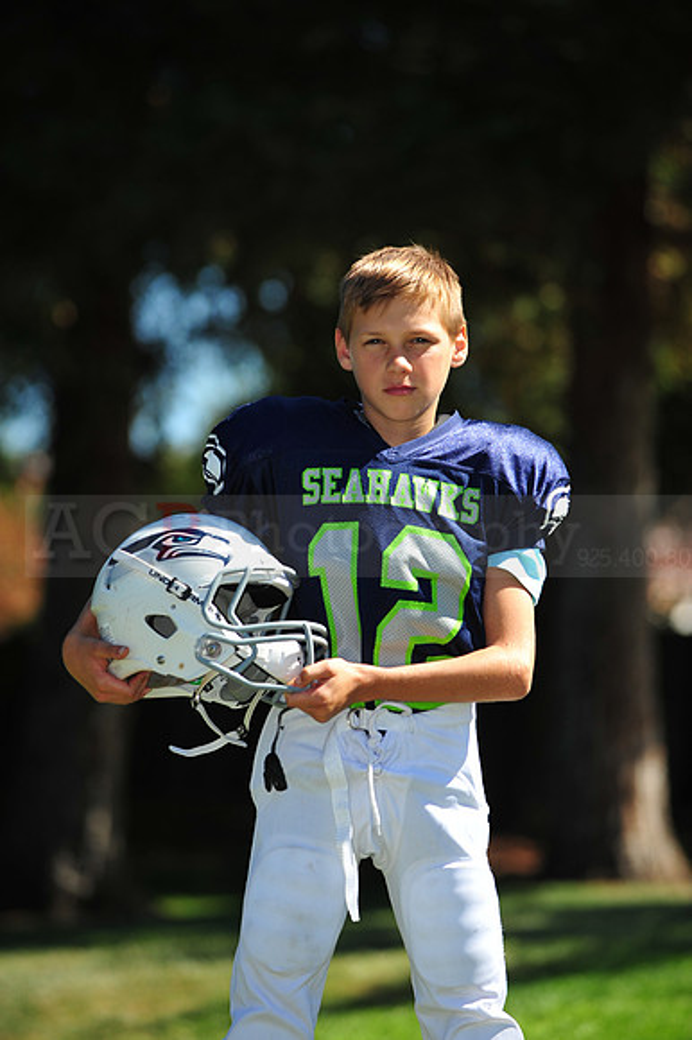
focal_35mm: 200
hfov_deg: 6.9
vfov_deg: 10.3
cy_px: 520
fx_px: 5773
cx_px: 346
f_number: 4.5
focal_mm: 200
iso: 400
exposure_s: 1/2500
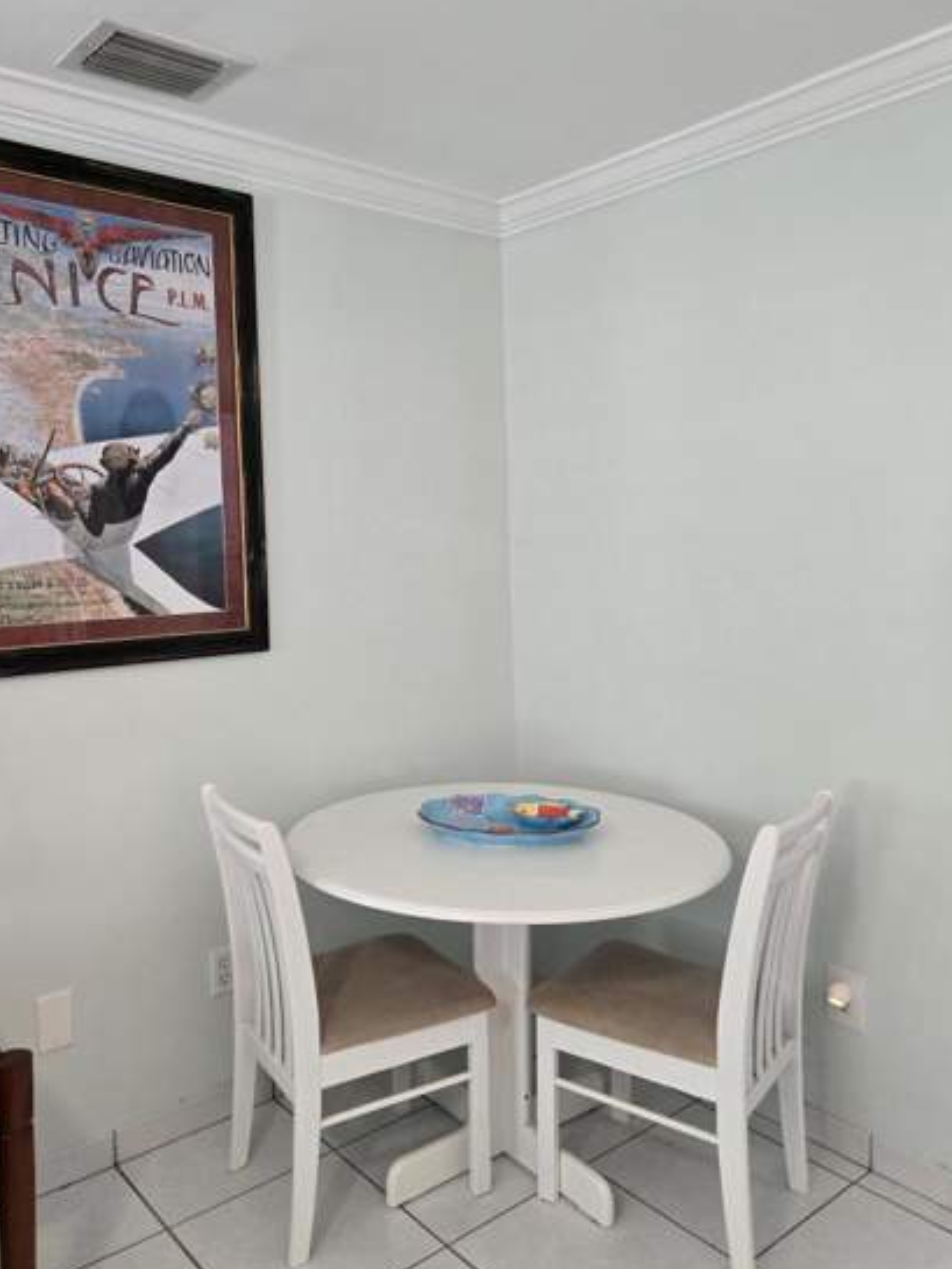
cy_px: 589
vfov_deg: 65.2
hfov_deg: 51.3
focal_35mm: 27
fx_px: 990
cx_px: 421
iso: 500
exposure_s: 1/120
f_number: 1.8
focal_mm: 5.4
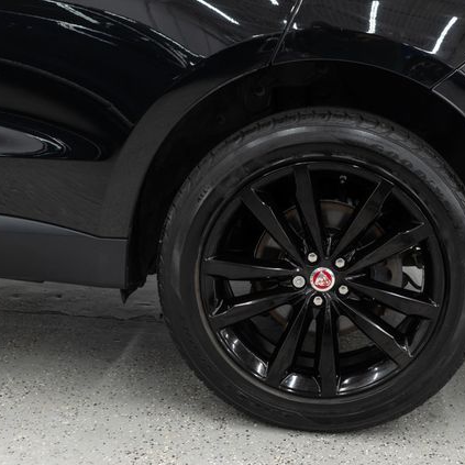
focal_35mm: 54
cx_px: 322
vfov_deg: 31.6
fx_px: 821
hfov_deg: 31.3
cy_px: 234
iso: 320
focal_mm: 28
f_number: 3.2
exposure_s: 1/40
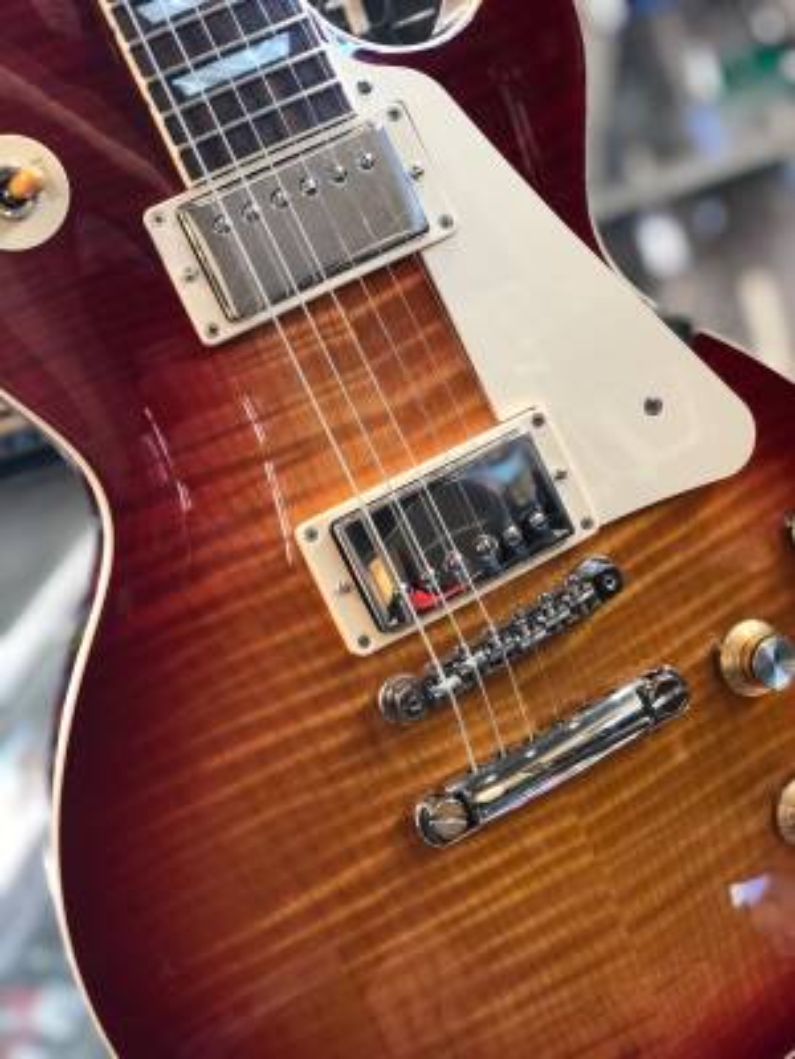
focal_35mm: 52
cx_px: 398
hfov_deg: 28.0
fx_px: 1592
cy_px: 530
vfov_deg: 36.8
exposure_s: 1/30
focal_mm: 6
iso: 125
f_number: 2.4
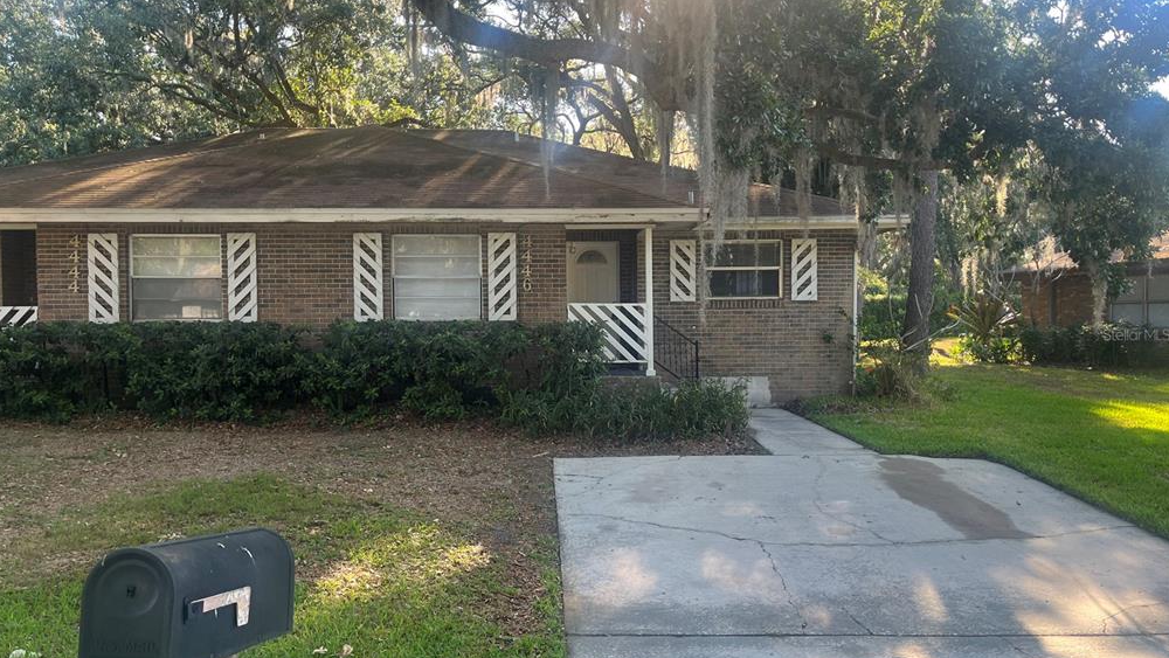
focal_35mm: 29
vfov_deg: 40.2
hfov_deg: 66.1
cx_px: 575
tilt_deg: -1.7
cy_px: 334
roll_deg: +0.2
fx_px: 899
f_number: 1.6
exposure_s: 1/285
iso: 40
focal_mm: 5.1
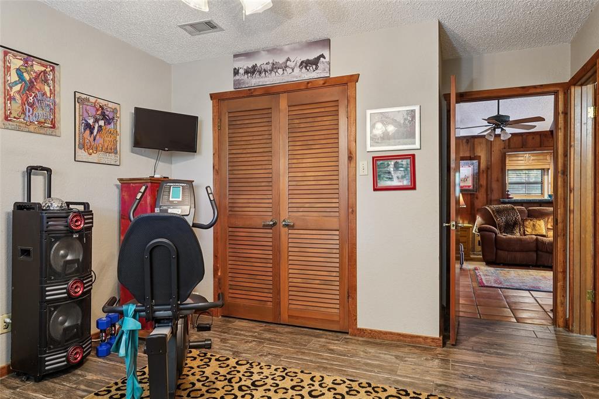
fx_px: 349
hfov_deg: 81.2
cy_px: 200
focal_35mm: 21
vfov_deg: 59.5
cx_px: 300
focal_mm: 14
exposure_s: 1/1.67
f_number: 9
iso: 400
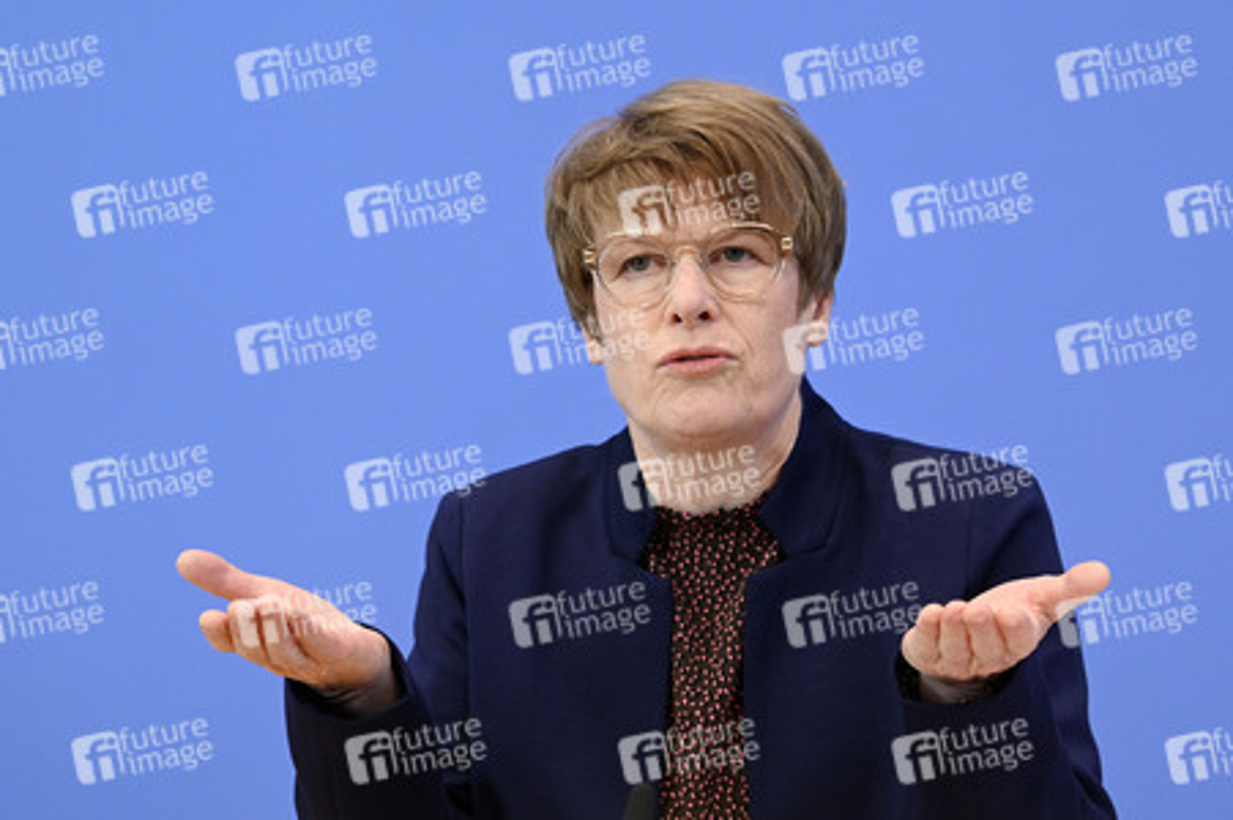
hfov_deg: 18.6
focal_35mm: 110
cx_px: 616
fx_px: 3765
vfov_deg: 12.4
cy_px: 410
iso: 4000
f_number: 6.3
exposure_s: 1/500
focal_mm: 110
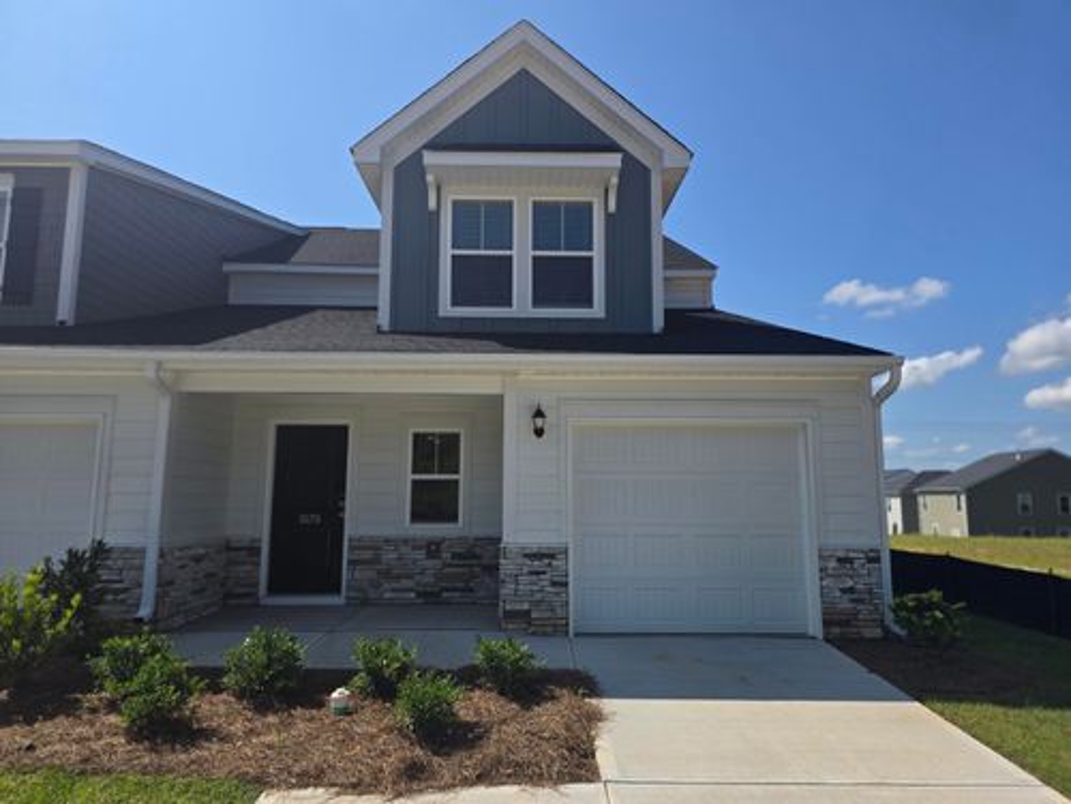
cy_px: 402
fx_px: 712
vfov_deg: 58.9
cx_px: 536
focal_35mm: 23
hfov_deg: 73.9
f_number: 1.7
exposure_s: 1/1262
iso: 12
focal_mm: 6.3
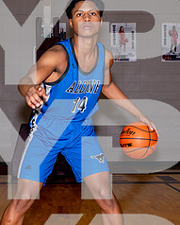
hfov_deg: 16.0
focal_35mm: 96
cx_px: 63
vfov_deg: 19.9
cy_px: 150
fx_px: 638
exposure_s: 1/160
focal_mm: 42
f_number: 6.3
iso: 400
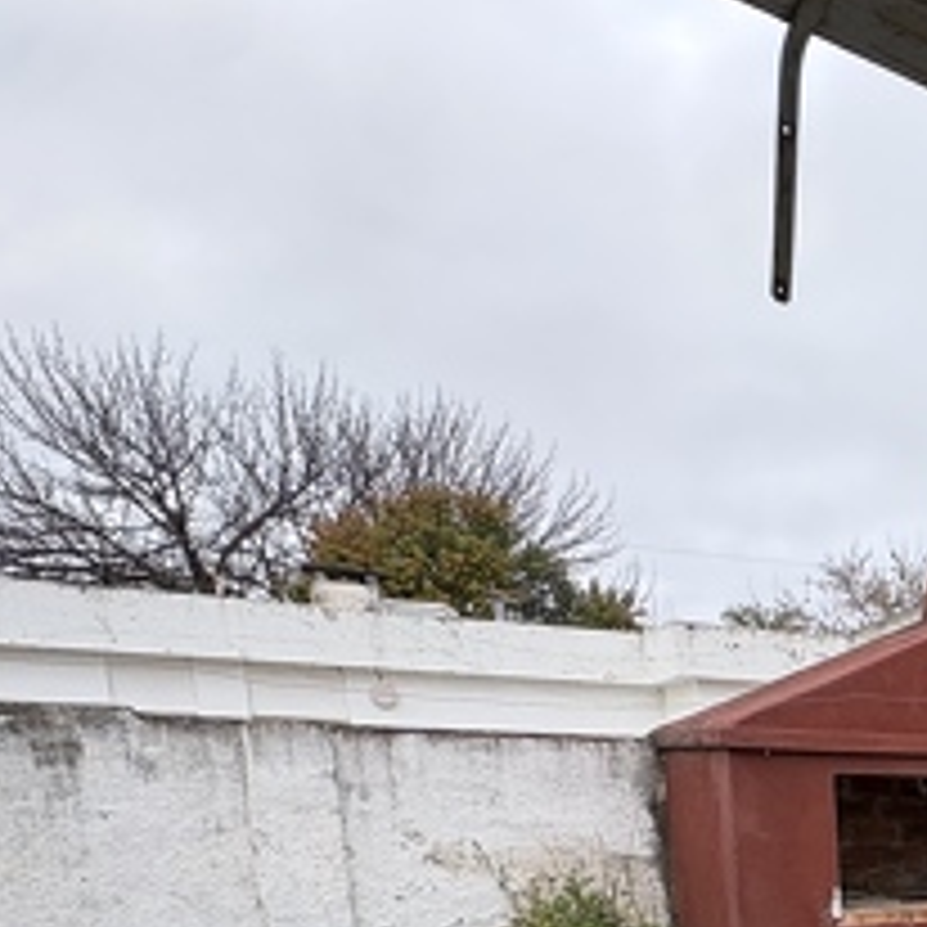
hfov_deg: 29.7
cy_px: 1012
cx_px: 1310
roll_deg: -0.1
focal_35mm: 40
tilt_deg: -9.7
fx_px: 1212
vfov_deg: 35.8
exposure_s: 1/242
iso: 40
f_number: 2.2
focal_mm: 2.22
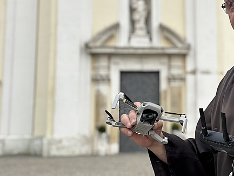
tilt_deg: +6.9
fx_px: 365
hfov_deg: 33.8
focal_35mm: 54
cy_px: 79
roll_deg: +0.5
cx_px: 207
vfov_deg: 27.0
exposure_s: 1/584
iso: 50
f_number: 1.6
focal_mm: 5.96
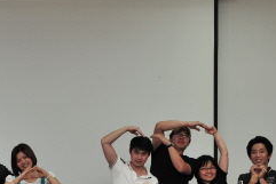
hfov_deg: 22.8
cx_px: 30
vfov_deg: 15.2
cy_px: 212
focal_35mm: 87
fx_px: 667
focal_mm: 35
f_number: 6.3
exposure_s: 1/160
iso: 1000
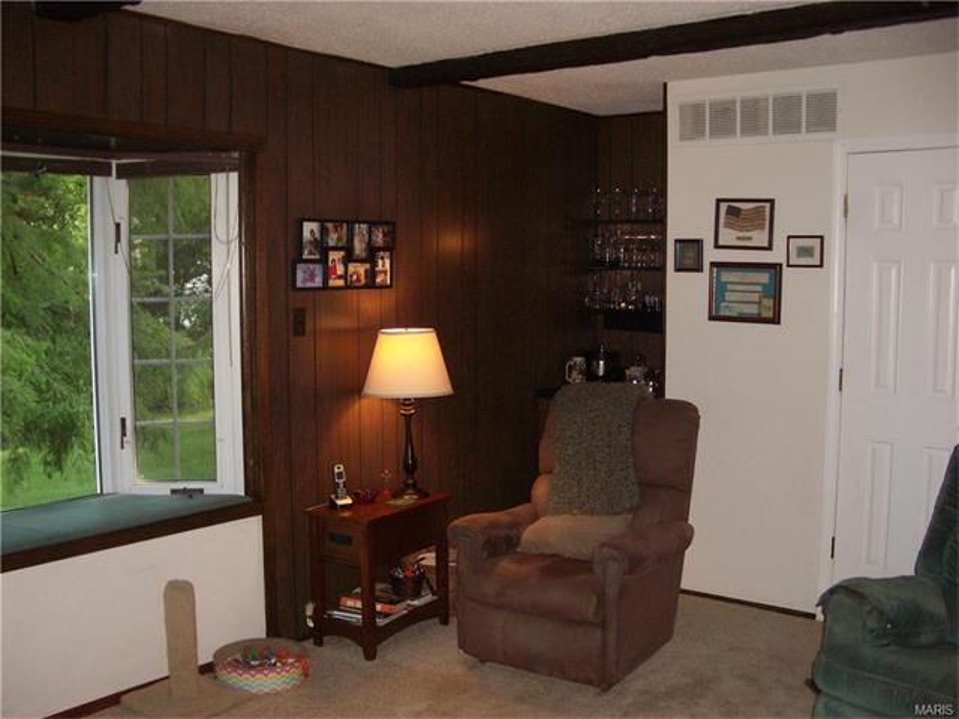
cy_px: 360
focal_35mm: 35
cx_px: 480
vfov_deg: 40.7
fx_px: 970
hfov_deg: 52.6
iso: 200
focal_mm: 5.8
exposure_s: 1/60
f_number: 2.6
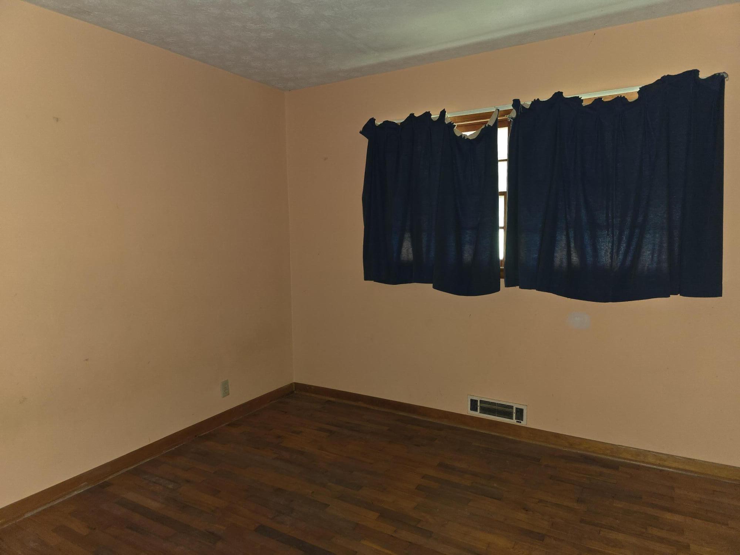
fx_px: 492
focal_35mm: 23
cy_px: 278
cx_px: 370
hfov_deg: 73.9
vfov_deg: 58.9
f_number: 1.7
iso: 250
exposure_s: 1/12
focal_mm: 6.3
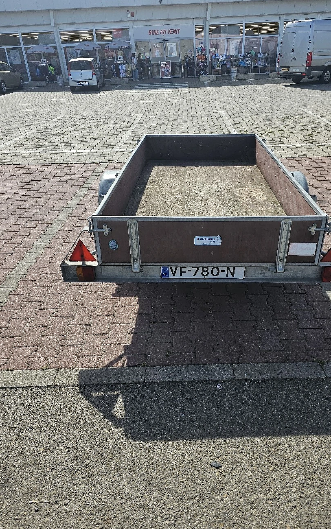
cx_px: 188
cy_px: 265
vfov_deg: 72.5
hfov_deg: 49.2
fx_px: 361
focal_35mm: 25
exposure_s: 1/2000
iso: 32
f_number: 1.7
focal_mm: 6.3
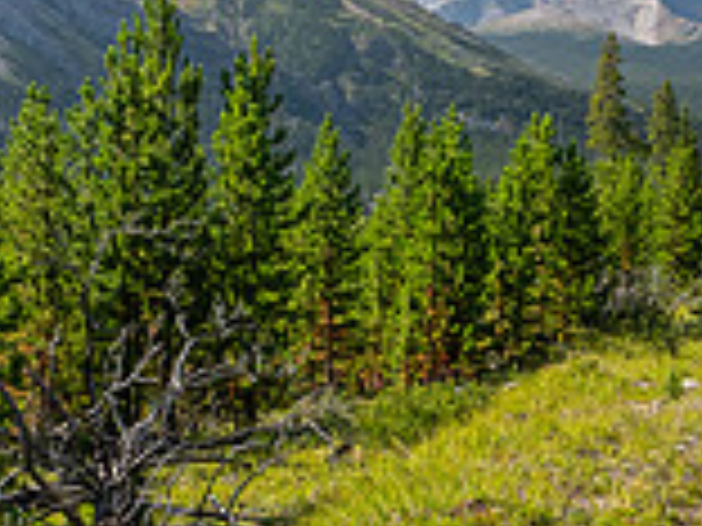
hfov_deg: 28.8
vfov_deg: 21.9
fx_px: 1359
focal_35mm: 67
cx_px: 252
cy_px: 263
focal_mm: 9
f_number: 8
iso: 200
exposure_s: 1/80
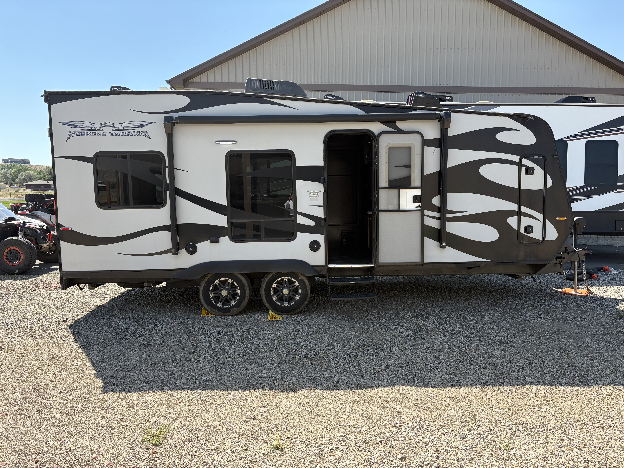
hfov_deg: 67.3
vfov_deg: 53.1
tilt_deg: -2.8
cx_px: 312
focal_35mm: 26
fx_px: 469
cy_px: 234
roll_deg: -0.8
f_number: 1.6
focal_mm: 5.96
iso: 64
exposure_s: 1/1799
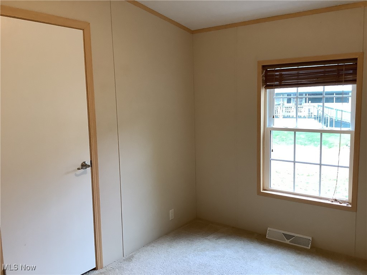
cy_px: 138
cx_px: 184
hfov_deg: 58.4
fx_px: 329
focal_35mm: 31
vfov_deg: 45.4
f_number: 2.4
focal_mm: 3.3
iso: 125
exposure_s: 1/60
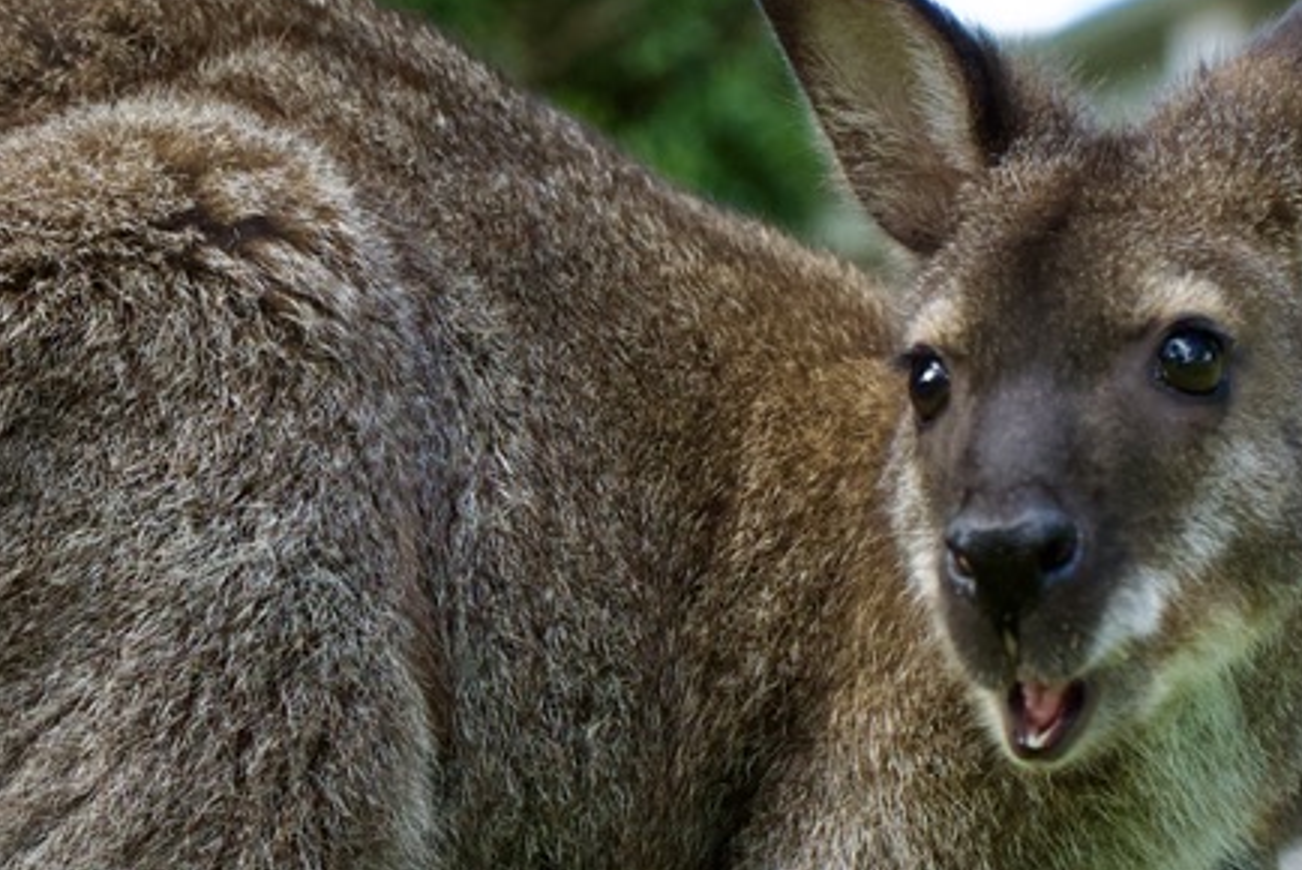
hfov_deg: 13.2
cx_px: 471
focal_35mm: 155
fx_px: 5609
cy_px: 519
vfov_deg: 8.9
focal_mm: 62
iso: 3200
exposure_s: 1/2000
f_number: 5.6
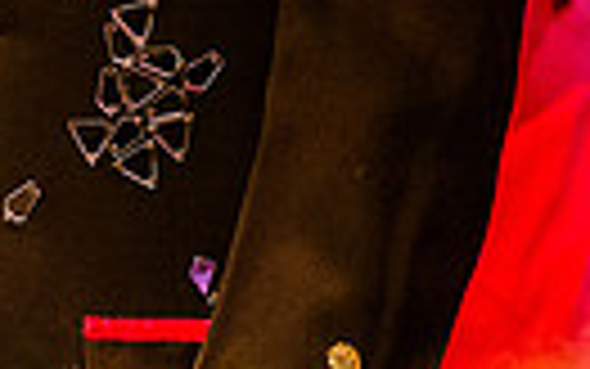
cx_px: -352
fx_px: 8429
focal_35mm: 524
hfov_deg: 4.0
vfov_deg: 2.5
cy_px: -554
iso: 1600
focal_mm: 105
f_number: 1.4
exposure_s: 1/400
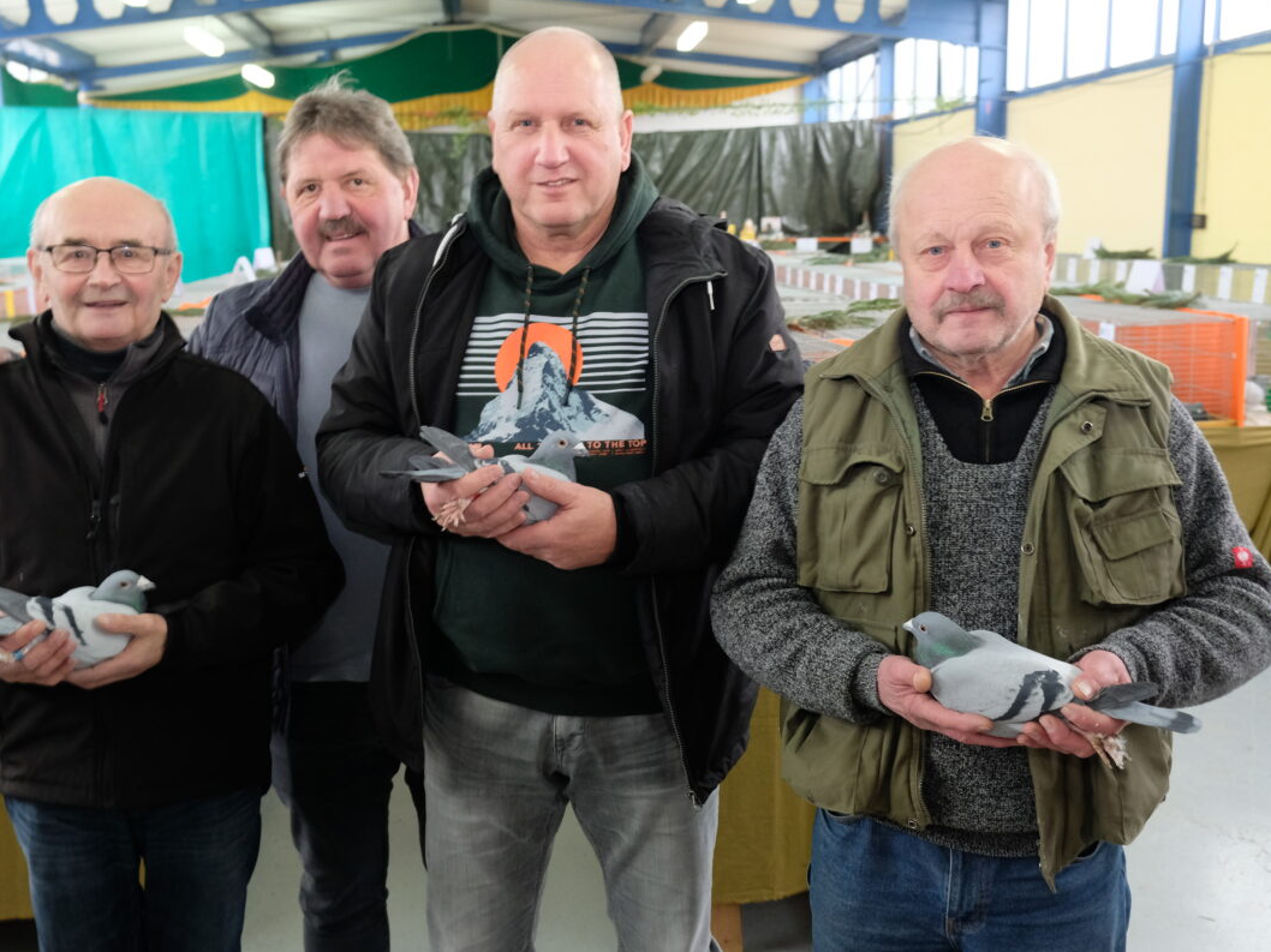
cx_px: 565
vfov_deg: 39.6
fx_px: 1322
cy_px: 479
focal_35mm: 36
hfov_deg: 51.3
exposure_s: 1/30
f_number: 4
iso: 2500
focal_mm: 22.3
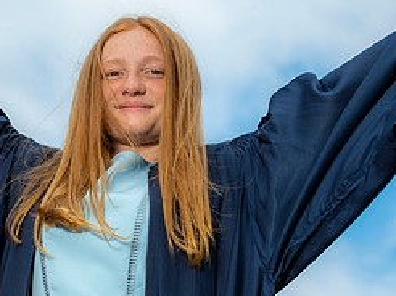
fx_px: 1909
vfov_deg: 8.9
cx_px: 125
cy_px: 173
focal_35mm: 167
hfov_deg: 11.8
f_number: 5.6
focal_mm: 70
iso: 80
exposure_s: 1/250
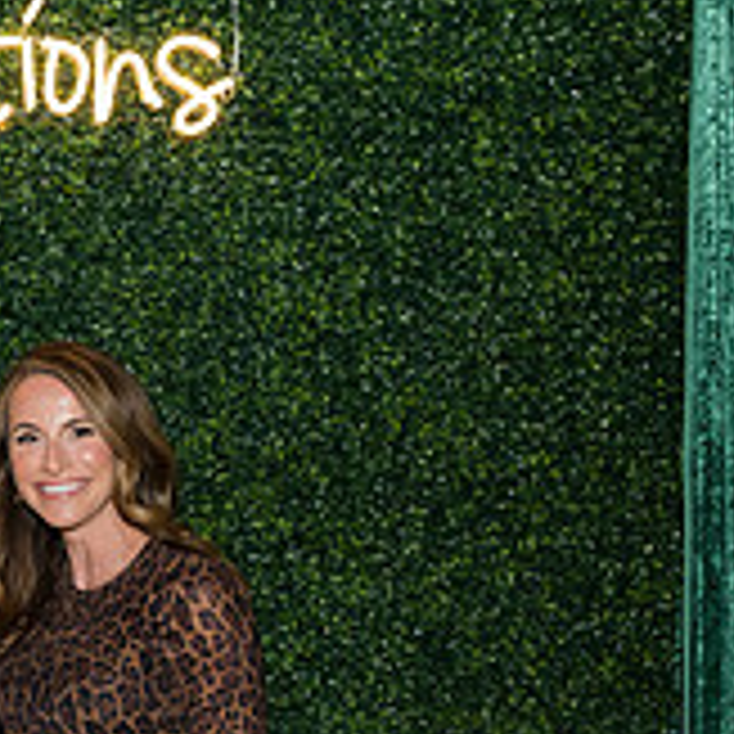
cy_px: 813
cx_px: -167
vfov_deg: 17.3
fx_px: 2327
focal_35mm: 97
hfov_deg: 17.1
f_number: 5
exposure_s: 1/160
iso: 800
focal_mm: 32
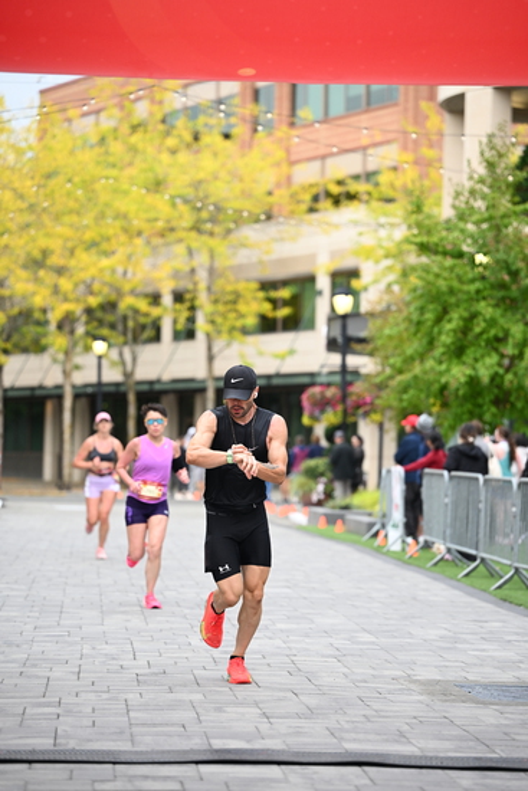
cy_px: 396
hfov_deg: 11.9
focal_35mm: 115
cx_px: 264
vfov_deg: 17.8
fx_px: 2528
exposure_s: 1/2000
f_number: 2.8
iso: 1000
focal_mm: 115
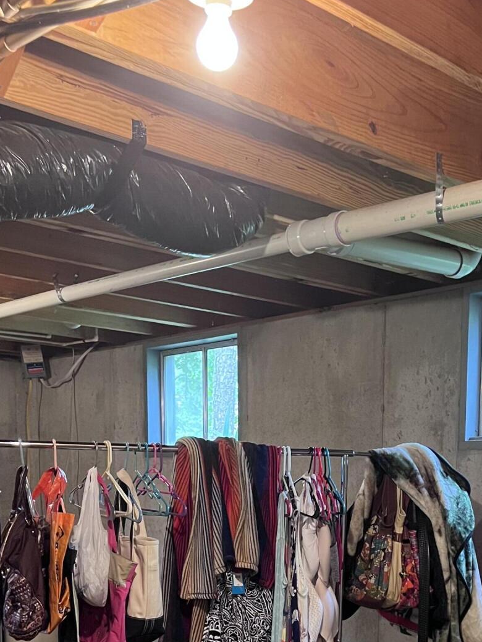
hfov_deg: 29.0
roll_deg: -1.9
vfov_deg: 35.8
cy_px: 584
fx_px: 928
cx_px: 310
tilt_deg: -6.1
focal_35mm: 50
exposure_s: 1/60
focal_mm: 5.7
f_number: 1.5
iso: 500
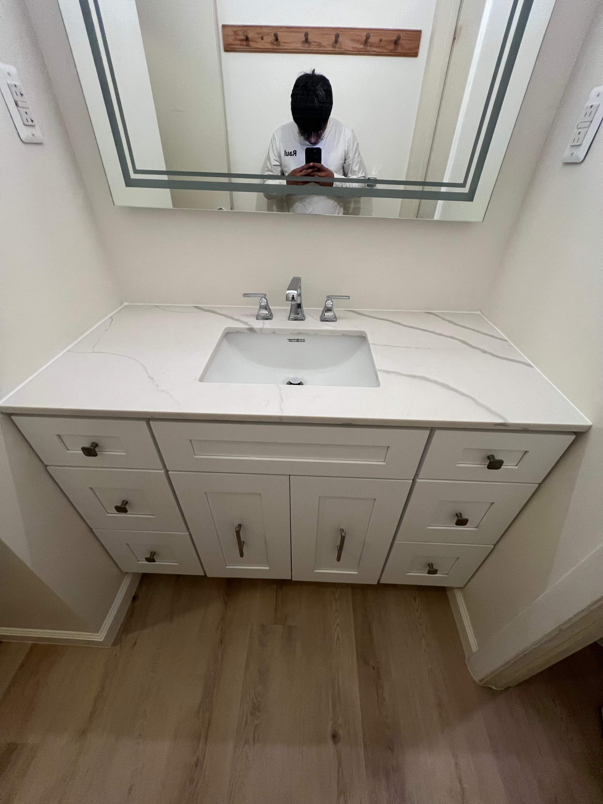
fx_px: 302
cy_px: 402
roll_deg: -1.9
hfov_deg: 89.9
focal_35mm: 13
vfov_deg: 106.2
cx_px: 302
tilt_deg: -38.3
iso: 320
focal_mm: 1.57
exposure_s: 1/60
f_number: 1.8
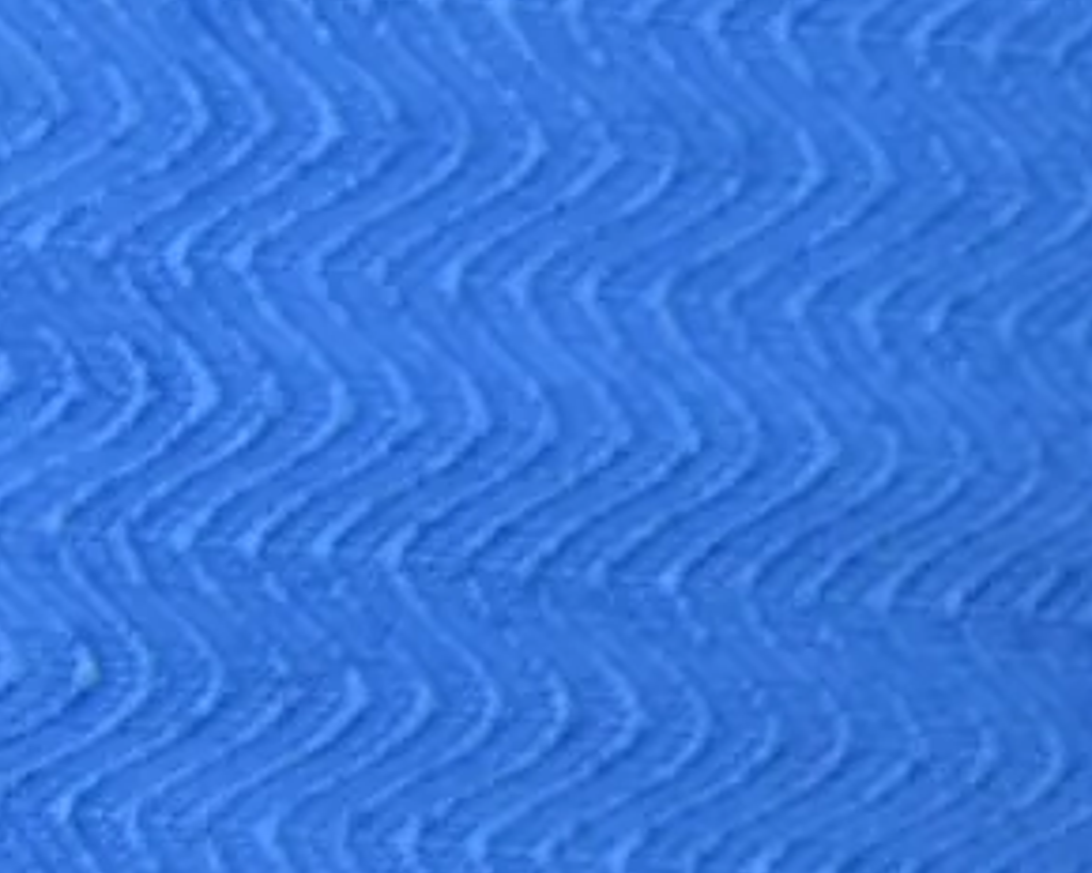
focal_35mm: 286
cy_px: -77
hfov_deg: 5.7
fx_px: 9248
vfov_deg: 5.4
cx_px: 4650
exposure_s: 1/400
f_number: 8
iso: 200
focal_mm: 23
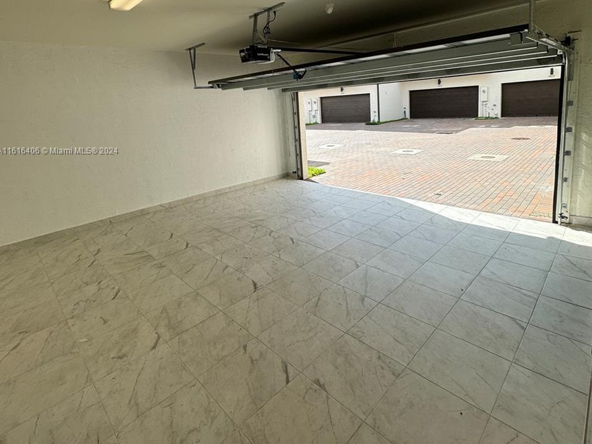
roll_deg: +3.5
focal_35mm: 19
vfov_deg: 67.0
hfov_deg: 84.7
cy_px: 151
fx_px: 325
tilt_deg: -9.6
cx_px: 297
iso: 40
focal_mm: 2.22
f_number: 2.2
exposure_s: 1/693
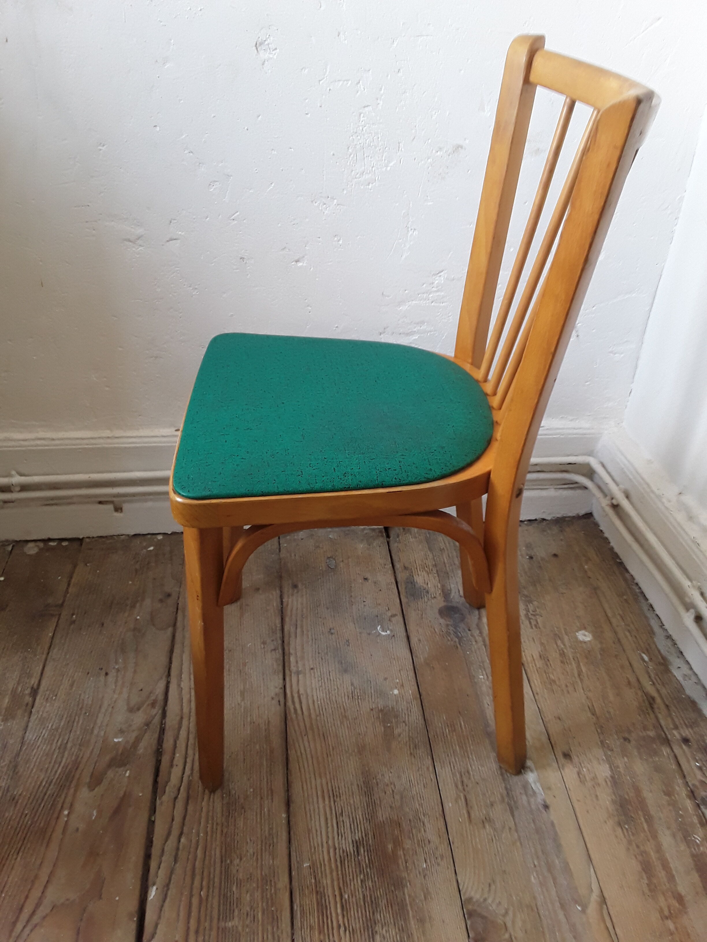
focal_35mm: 27
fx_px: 735
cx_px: 354
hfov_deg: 51.4
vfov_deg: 65.3
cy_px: 471
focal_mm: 2.91
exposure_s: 1/33
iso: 64
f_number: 1.9
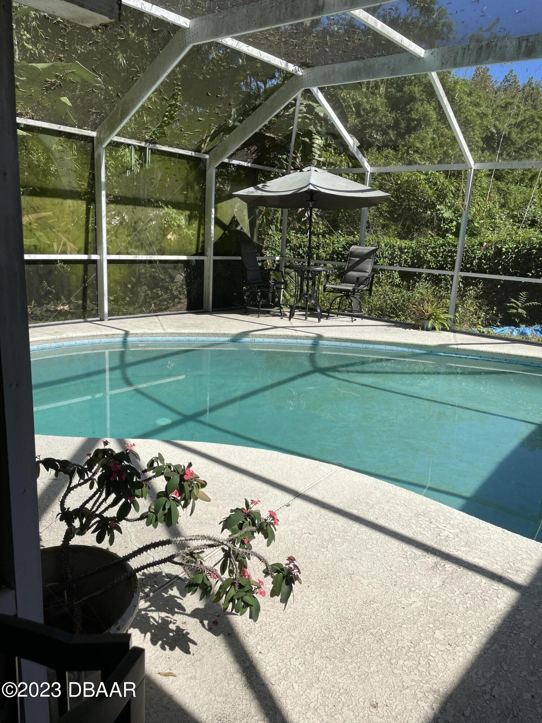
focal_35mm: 26
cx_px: 271
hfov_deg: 53.1
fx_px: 543
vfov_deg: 67.3
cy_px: 362
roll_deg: -3.0
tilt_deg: -14.2
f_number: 1.6
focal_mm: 4.2
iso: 32
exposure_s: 1/2353
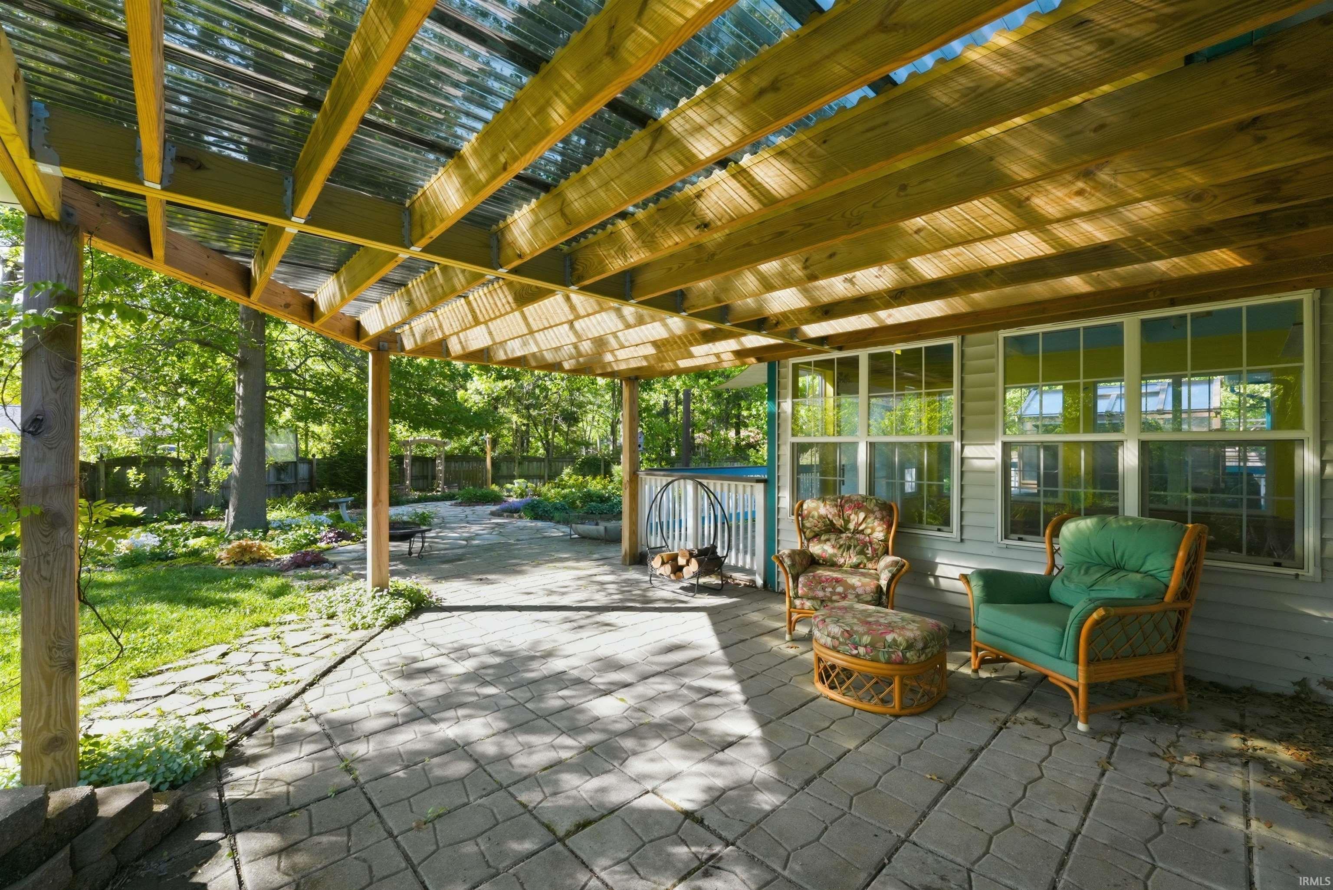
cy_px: 445
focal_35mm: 15
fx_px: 541
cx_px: 666
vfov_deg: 78.9
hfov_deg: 101.9
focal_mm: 14.6
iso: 640
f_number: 9
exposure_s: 1/160
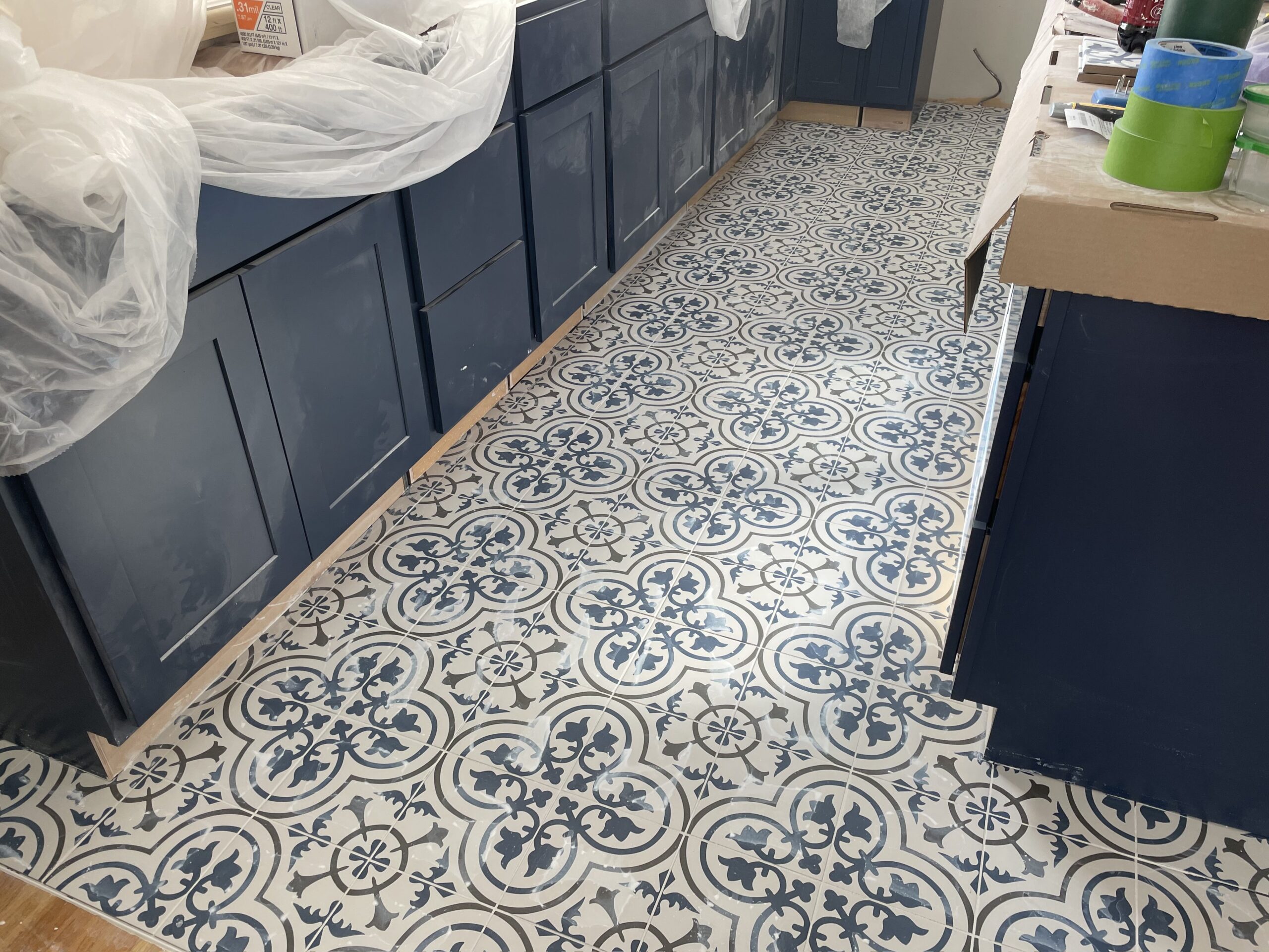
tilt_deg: -35.4
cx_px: 634
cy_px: 476
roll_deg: +0.6
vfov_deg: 53.1
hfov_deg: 67.3
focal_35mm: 26
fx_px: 953
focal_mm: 4.2
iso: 50
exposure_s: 1/120
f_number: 1.6
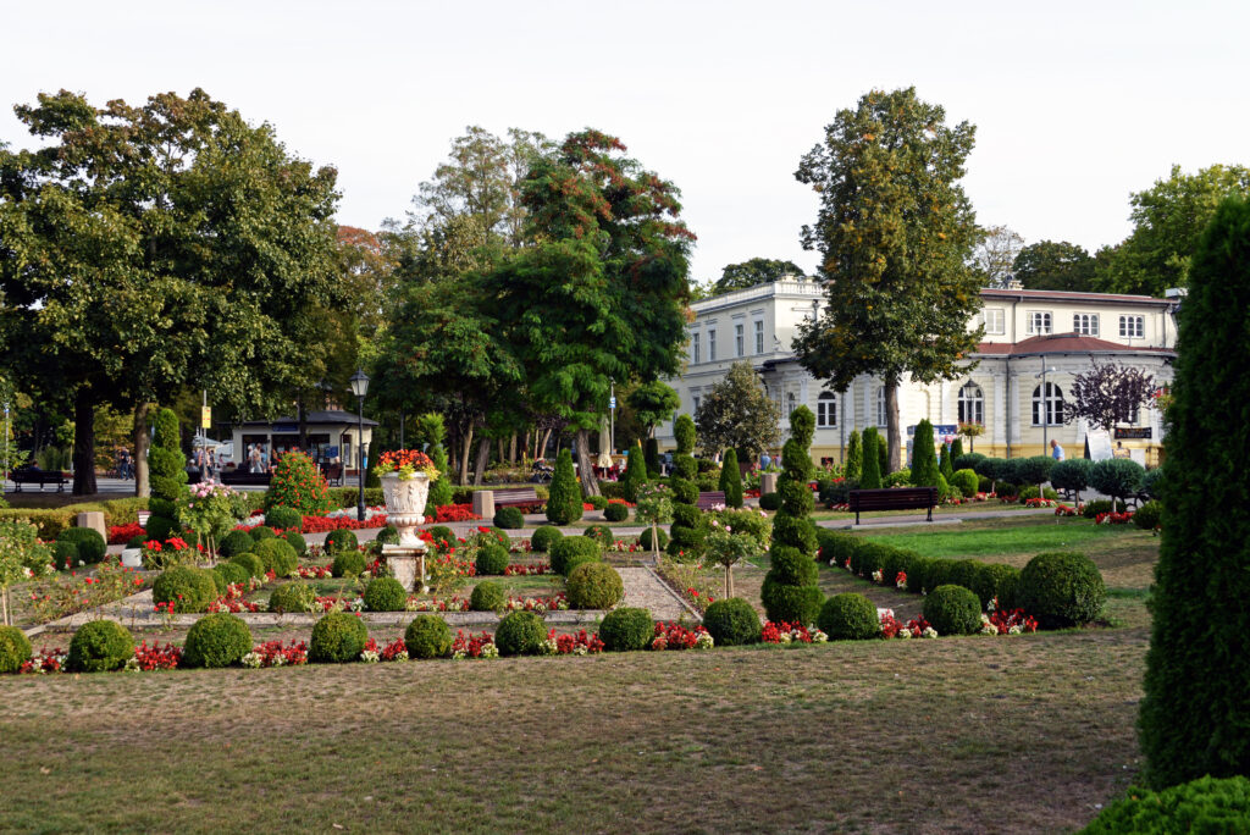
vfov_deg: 36.9
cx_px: 625
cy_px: 418
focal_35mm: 36
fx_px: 1251
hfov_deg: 53.1
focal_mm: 36
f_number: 8
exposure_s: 1/100
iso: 100
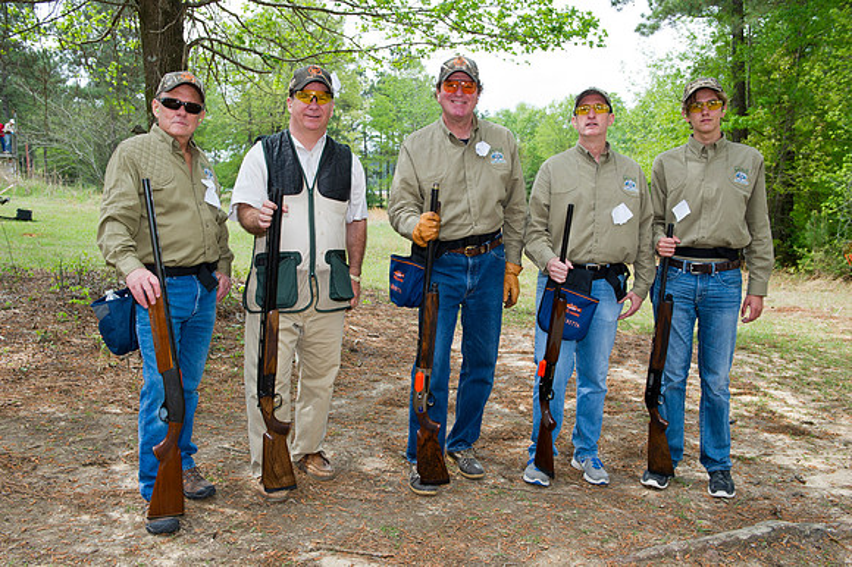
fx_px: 757
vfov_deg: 41.1
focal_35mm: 32
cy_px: 284
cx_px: 426
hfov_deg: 58.7
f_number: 6.3
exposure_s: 1/320
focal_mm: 32
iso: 400
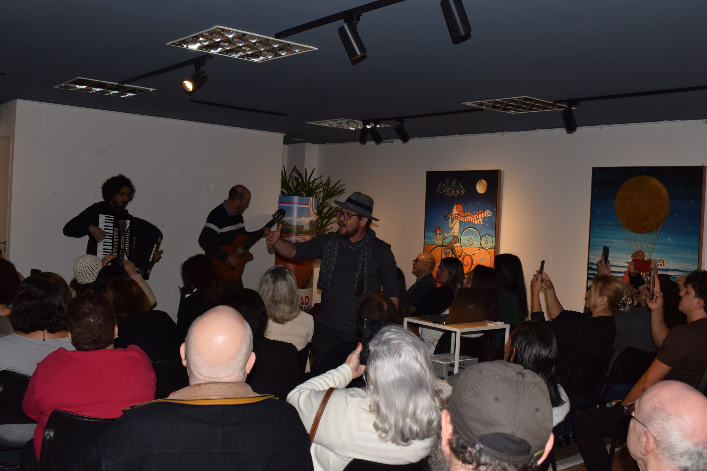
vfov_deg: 36.9
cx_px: 354
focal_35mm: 36
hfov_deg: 53.1
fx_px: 707
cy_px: 236
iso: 250
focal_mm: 24
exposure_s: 1/125
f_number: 9
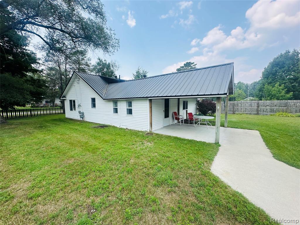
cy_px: 112
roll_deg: -0.6
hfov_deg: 102.1
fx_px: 121
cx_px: 150
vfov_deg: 85.7
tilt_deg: -4.2
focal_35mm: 14
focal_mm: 2.22
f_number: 2.2
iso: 40
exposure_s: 1/842
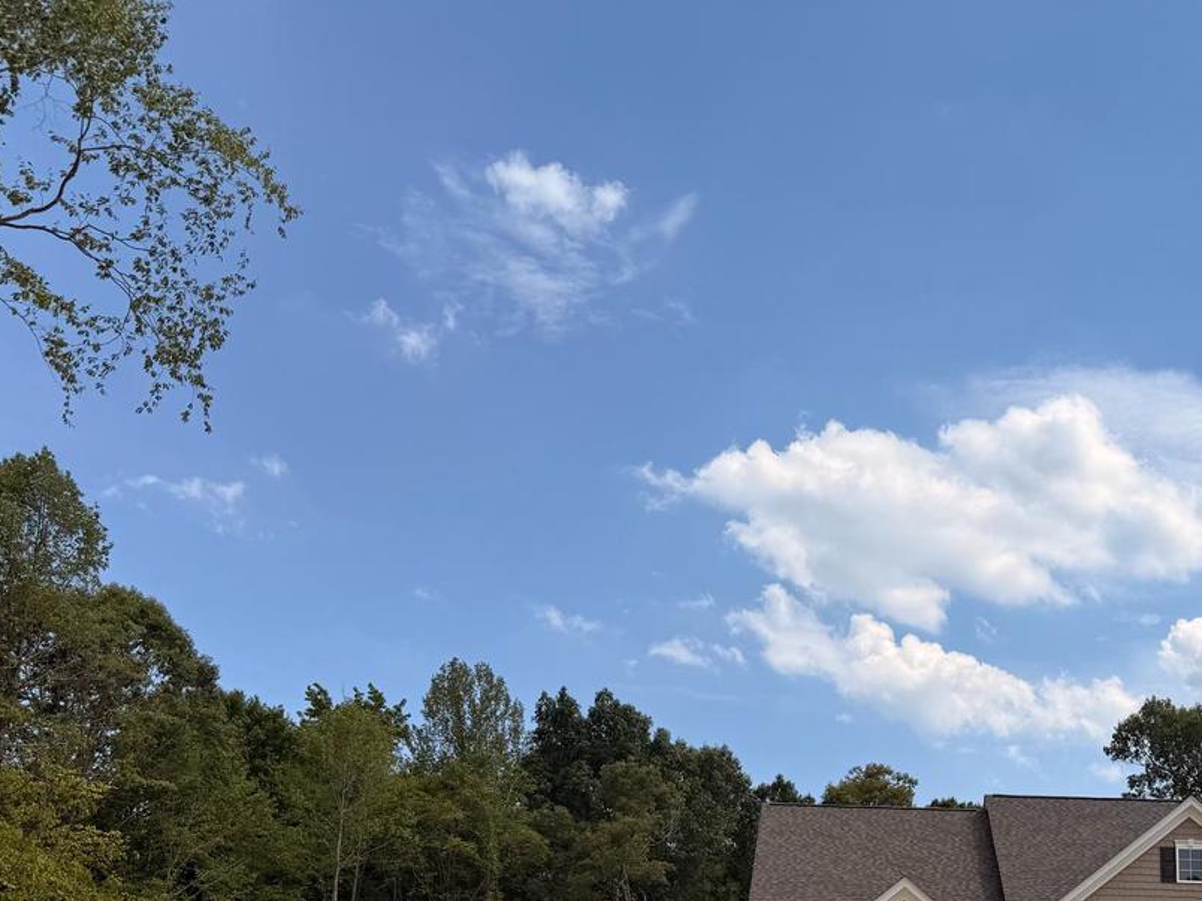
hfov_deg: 43.0
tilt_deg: +11.7
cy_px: 802
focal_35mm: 43
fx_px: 1493
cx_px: 843
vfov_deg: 32.0
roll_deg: -1.9
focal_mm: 6.76
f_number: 1.78
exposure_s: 1/8130
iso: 80
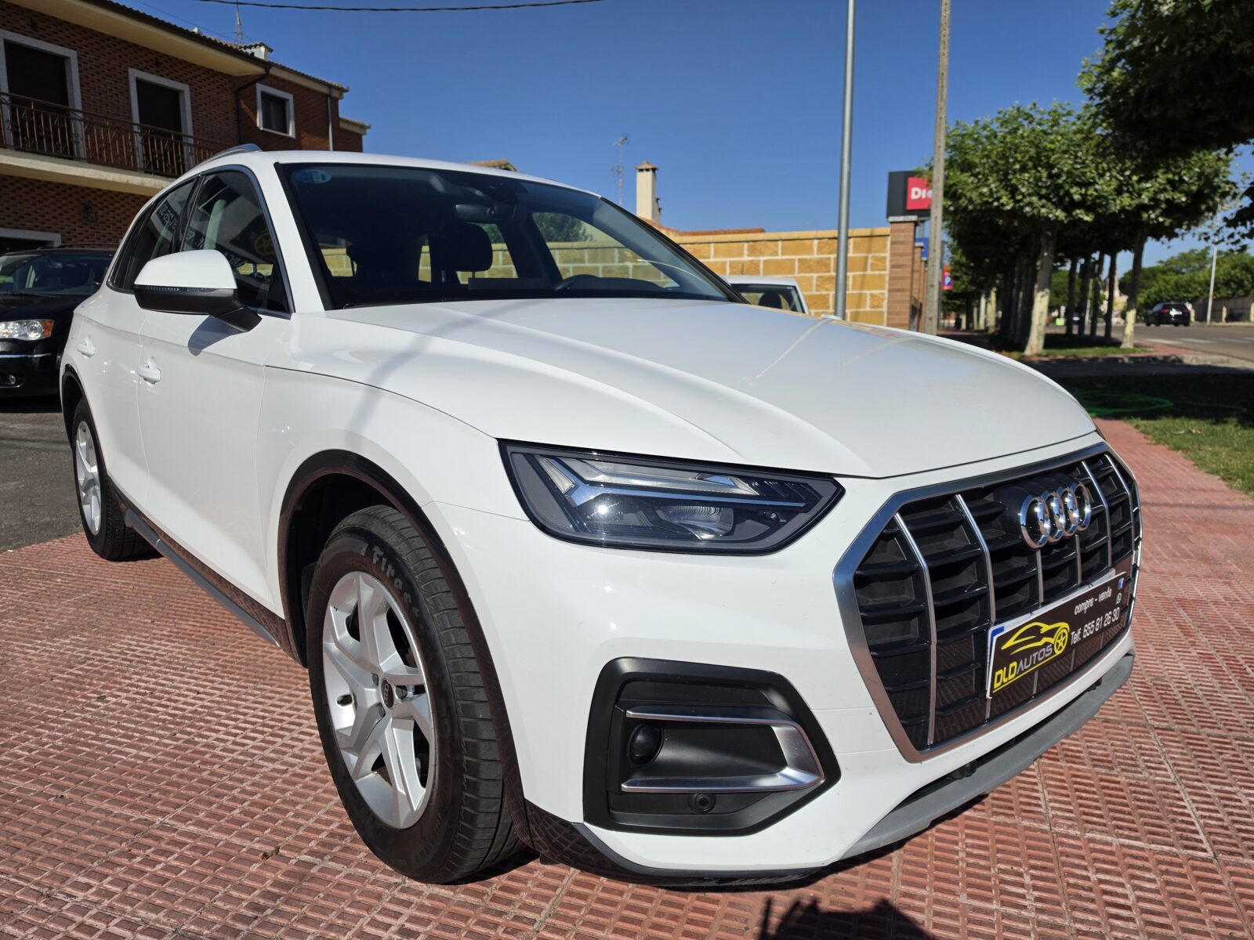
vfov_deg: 58.9
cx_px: 627
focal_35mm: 23
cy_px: 470
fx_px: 833
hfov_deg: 73.9
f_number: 1.4
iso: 32
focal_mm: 6.5
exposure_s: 1/7939
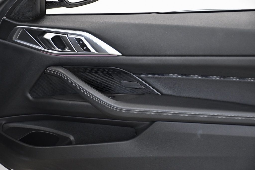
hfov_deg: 20.6
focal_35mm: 99
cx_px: 128
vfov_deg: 13.8
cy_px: 85
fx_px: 701
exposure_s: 1/200
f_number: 5
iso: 2500
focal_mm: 66
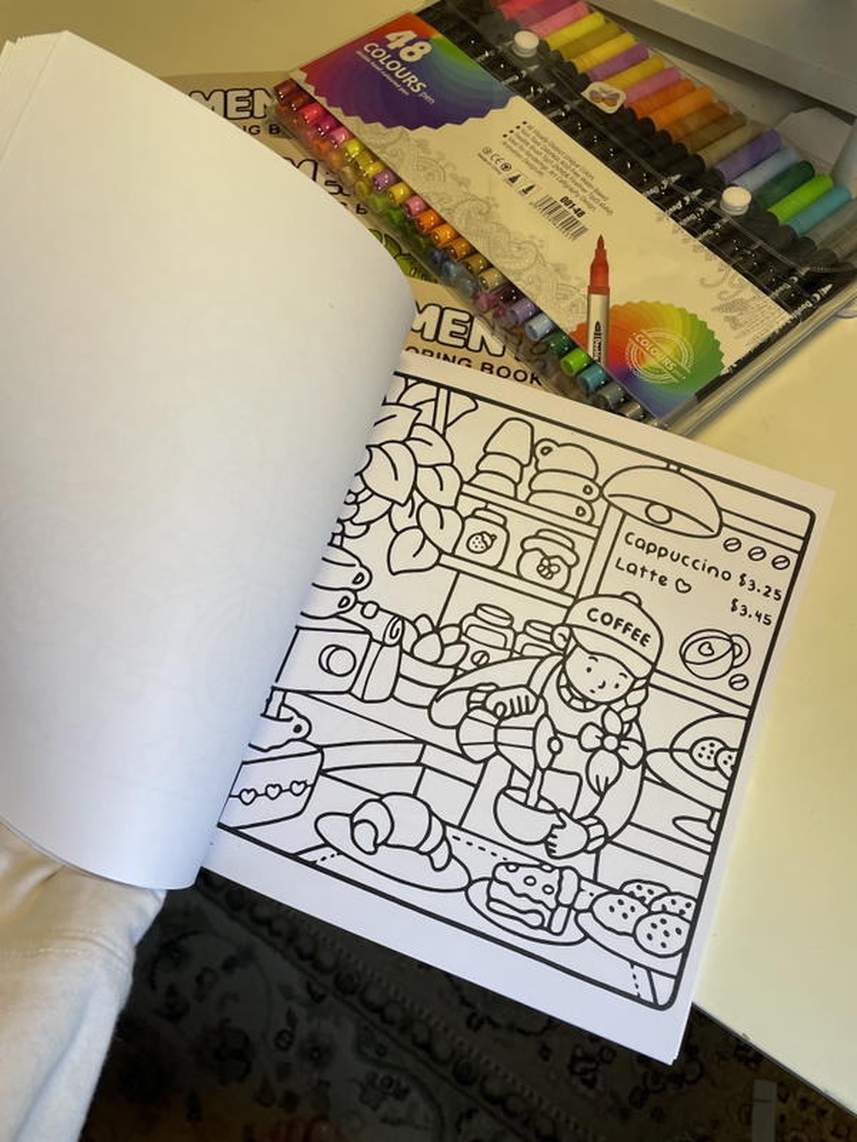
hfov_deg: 53.1
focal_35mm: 26
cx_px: 428
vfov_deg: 67.3
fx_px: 858
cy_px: 571
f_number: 1.6
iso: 125
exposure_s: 1/121
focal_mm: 4.2
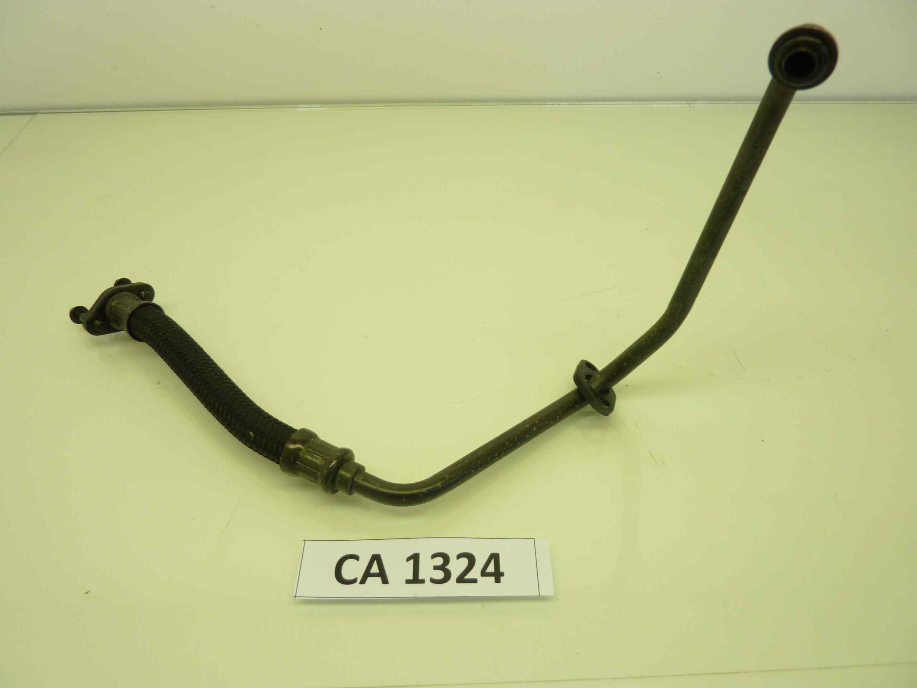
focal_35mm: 25
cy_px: 344
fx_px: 662
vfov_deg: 54.9
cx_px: 458
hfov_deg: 69.4
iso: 80
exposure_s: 1/40
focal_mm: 4.1
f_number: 3.3
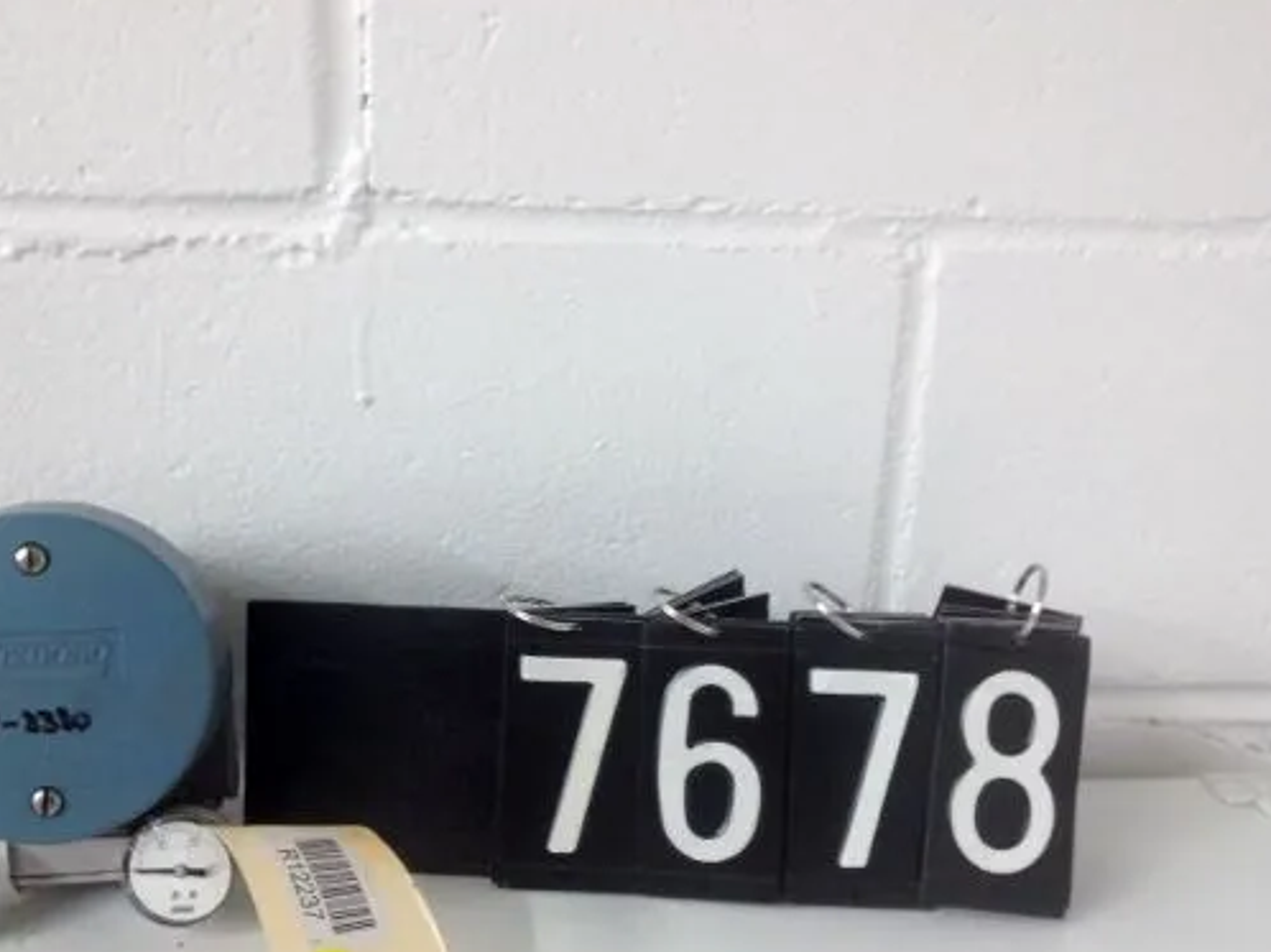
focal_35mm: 45
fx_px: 1651
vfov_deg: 32.0
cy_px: 582
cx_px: 521
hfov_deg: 41.9
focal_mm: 4.28
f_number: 2.4
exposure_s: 1/20
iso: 125
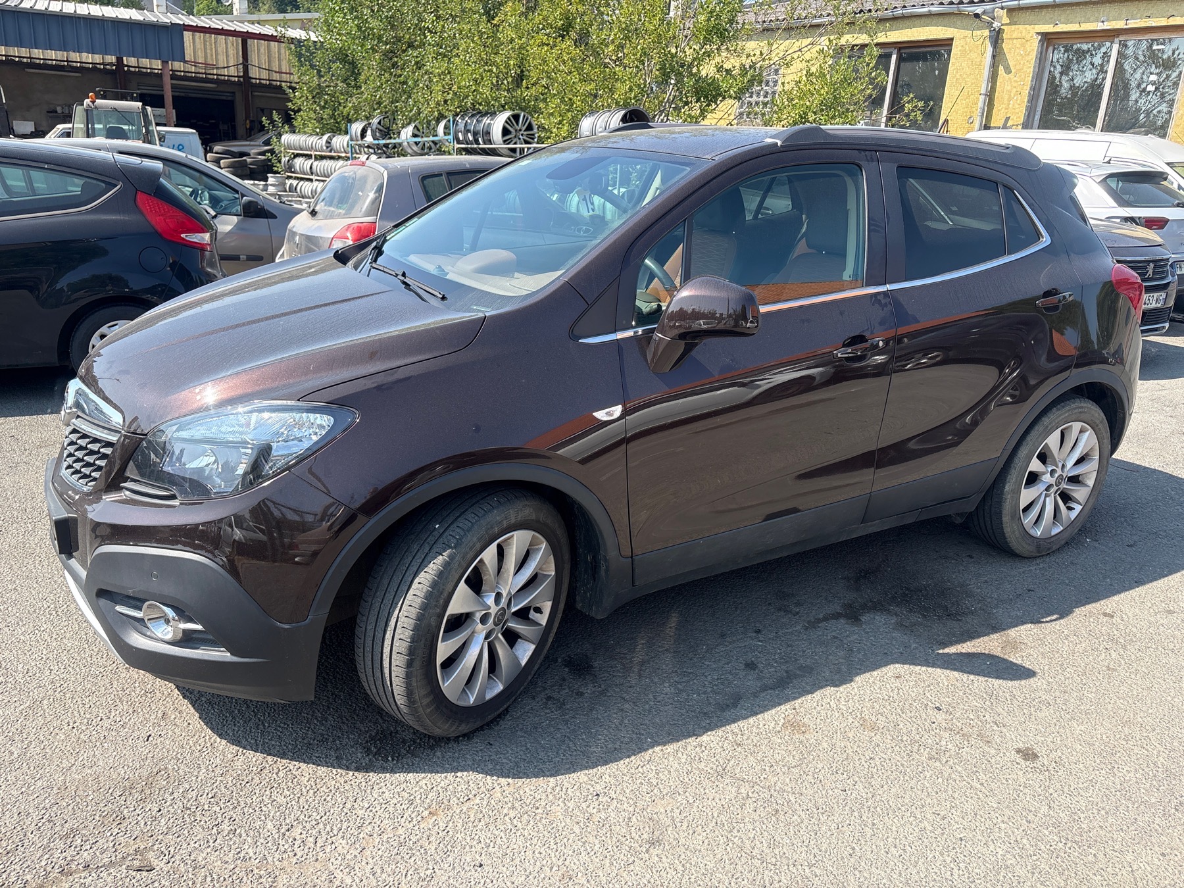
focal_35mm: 26
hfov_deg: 67.3
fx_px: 889
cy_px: 444
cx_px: 592
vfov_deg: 53.1
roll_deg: -3.7
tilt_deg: -16.5
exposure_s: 1/1155
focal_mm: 5.96
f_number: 1.6
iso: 50
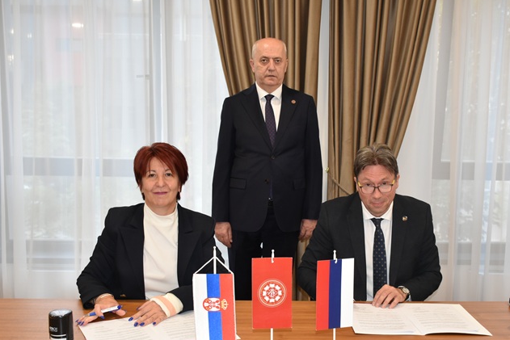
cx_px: 269
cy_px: 200
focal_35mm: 38
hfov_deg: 50.7
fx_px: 538
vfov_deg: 35.0
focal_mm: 20
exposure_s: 1/100
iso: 800
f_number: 5
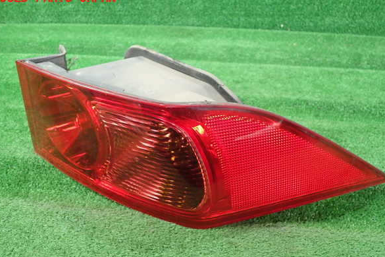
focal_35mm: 32
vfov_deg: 41.1
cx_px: 193
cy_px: 138
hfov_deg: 58.7
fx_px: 342
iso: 800
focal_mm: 5.5
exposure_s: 1/125
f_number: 2.3
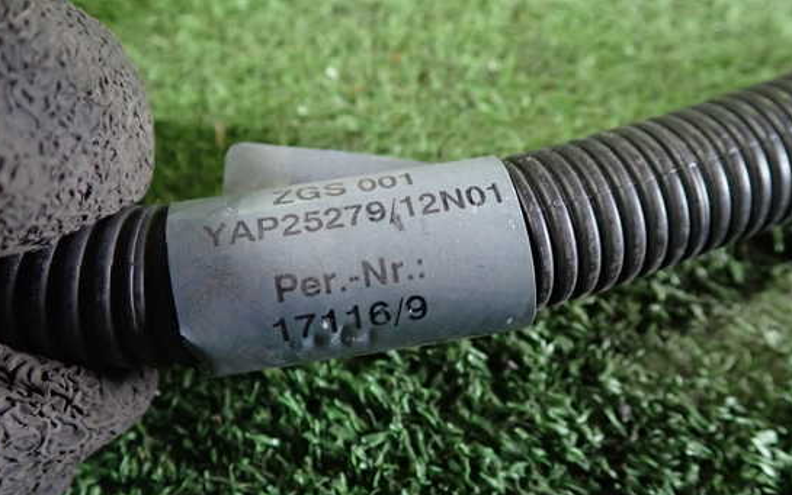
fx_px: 756
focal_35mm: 35
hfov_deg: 55.3
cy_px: 244
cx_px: 419
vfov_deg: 36.3
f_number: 2.3
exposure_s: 1/30
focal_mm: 5.4
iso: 500
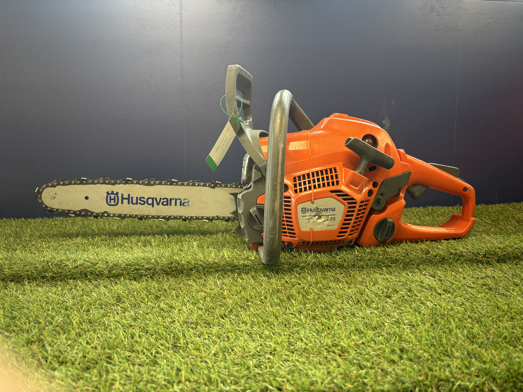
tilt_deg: -6.3
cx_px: 262
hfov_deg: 67.3
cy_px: 196
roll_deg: +0.9
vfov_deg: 53.1
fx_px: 393
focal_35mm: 26
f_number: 1.6
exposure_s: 1/100
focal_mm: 5.96
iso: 100
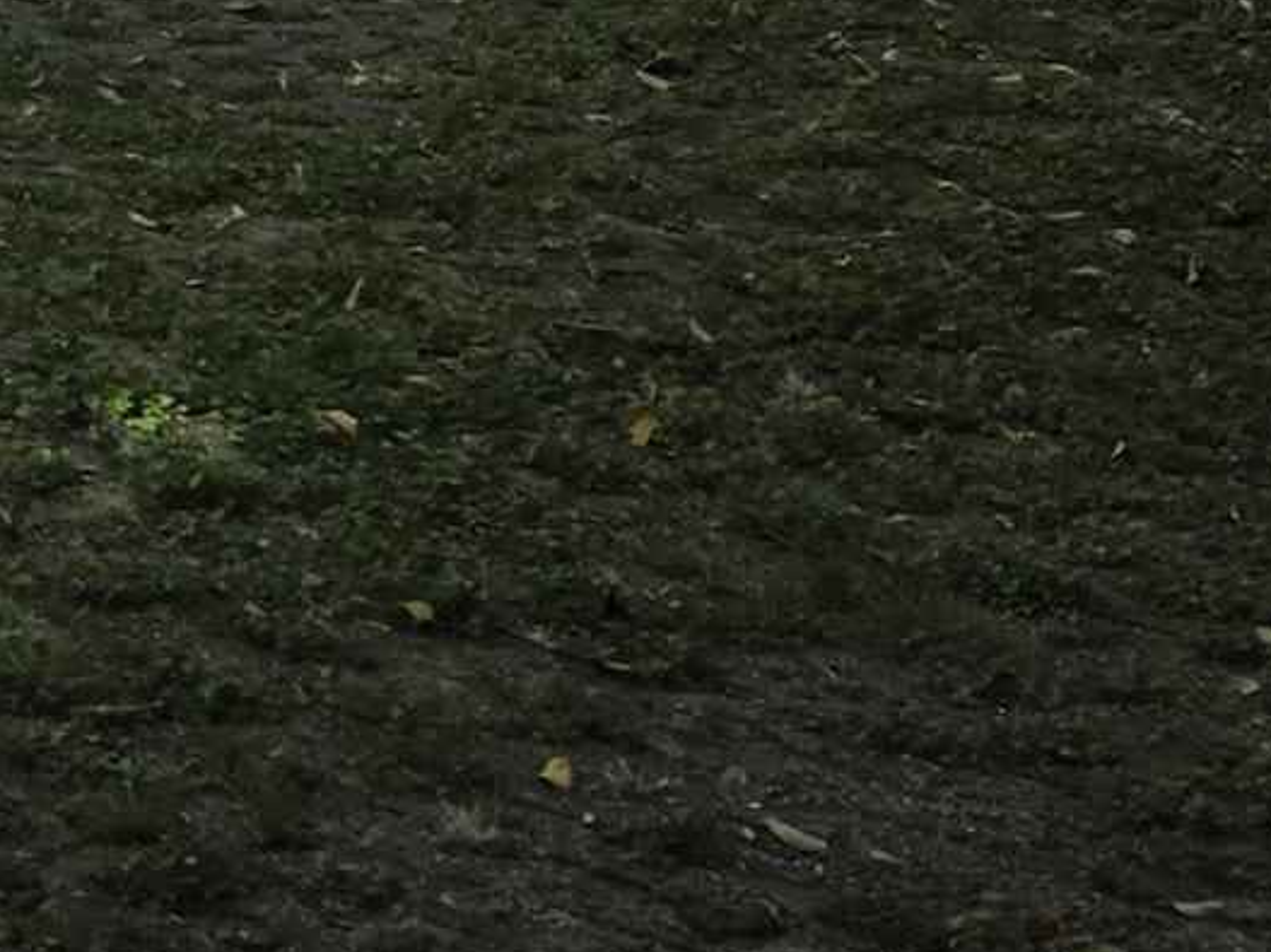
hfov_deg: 12.1
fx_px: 4919
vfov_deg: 10.6
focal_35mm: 134
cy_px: -595
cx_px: -1667
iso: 25
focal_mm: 5.4
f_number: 1.8
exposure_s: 1/1218
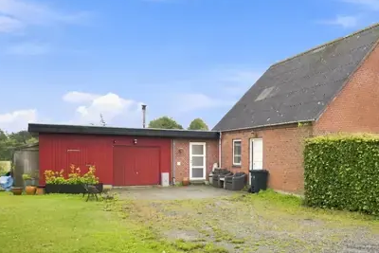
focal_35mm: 30
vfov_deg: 43.6
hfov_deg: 60.3
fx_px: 316
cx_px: 255
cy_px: 136
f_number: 8
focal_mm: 13.2
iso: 200
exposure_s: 1/50
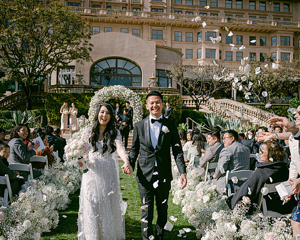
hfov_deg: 54.2
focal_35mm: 33
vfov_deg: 44.5
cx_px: 160
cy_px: 118
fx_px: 293
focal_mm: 28
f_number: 2.8
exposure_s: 1/3200
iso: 100
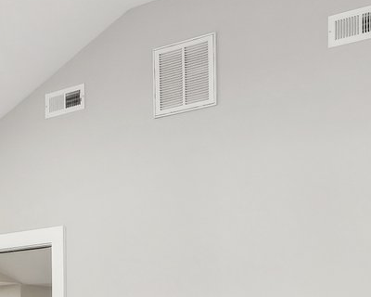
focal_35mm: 72
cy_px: 352
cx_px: 45
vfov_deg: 20.0
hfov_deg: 25.7
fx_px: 791
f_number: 8
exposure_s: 1/15
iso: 400
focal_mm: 10
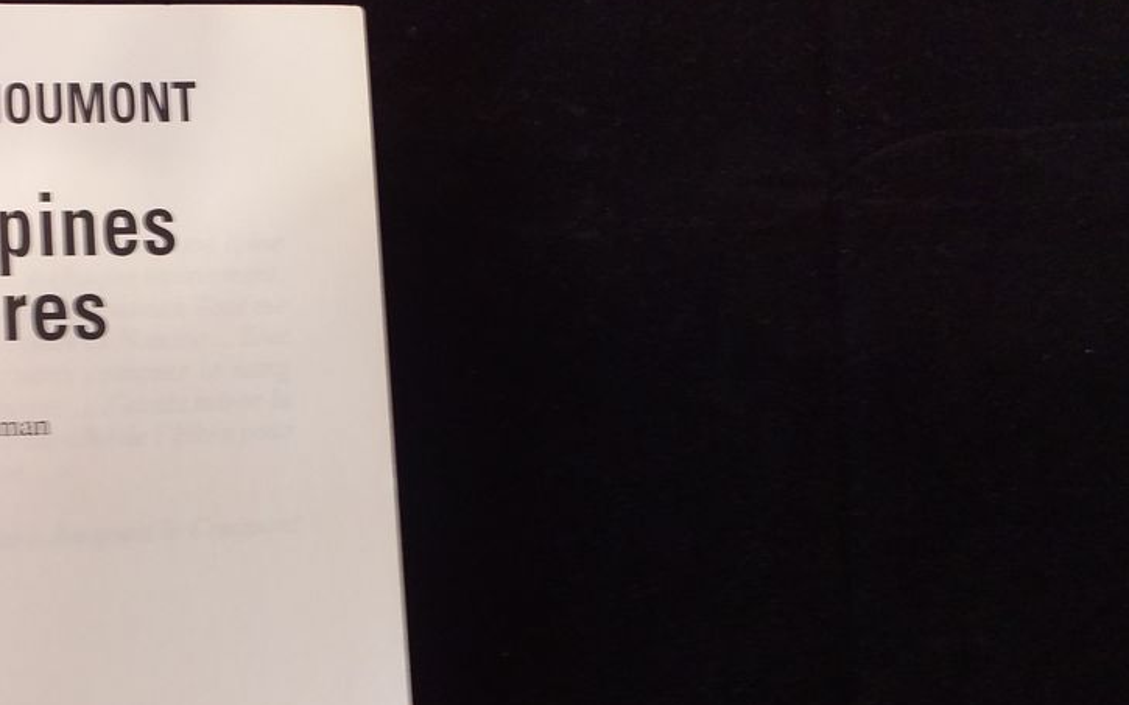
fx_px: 1169
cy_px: 489
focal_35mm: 38
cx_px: 378
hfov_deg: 50.6
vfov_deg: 33.2
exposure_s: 1/20
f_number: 1.9
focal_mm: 3.6
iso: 125
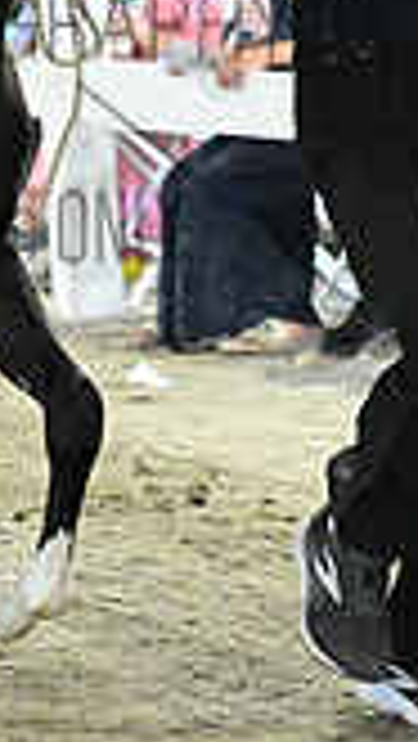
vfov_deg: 4.9
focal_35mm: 441
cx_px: -49
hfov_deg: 2.8
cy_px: -25
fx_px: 8676
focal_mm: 120
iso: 10000
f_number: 4
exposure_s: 1/292
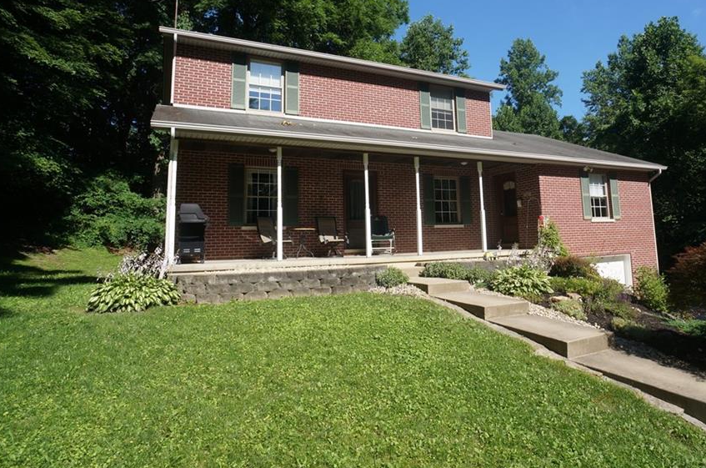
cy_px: 192
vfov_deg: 44.6
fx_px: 568
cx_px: 390
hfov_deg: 63.6
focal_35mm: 29
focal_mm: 16
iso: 100
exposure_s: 1/100
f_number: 9
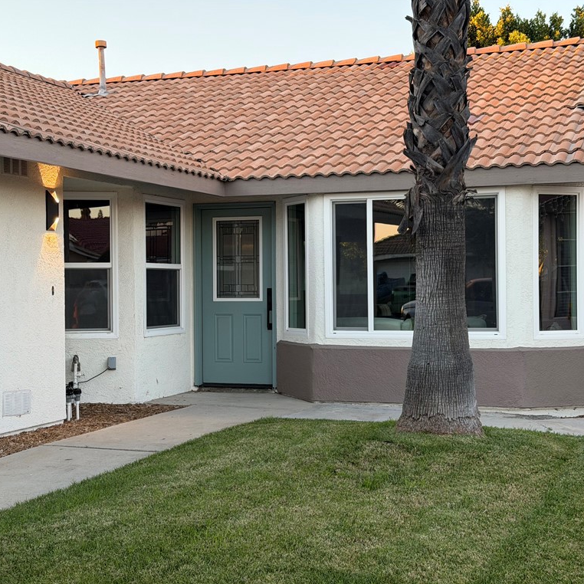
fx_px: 1088
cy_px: 291
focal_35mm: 57
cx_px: 290
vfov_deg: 30.0
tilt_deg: +0.2
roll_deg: +0.2
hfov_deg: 30.0
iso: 80
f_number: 1.78
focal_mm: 6.76
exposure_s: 1/187
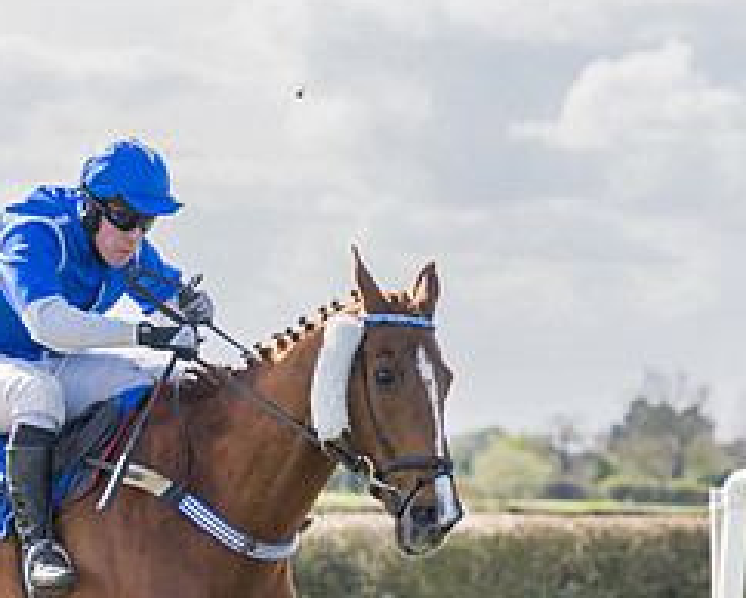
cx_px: 207
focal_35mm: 268
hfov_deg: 7.2
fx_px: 5922
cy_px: 505
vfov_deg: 5.8
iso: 400
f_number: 4
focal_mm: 81
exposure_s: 1/2000
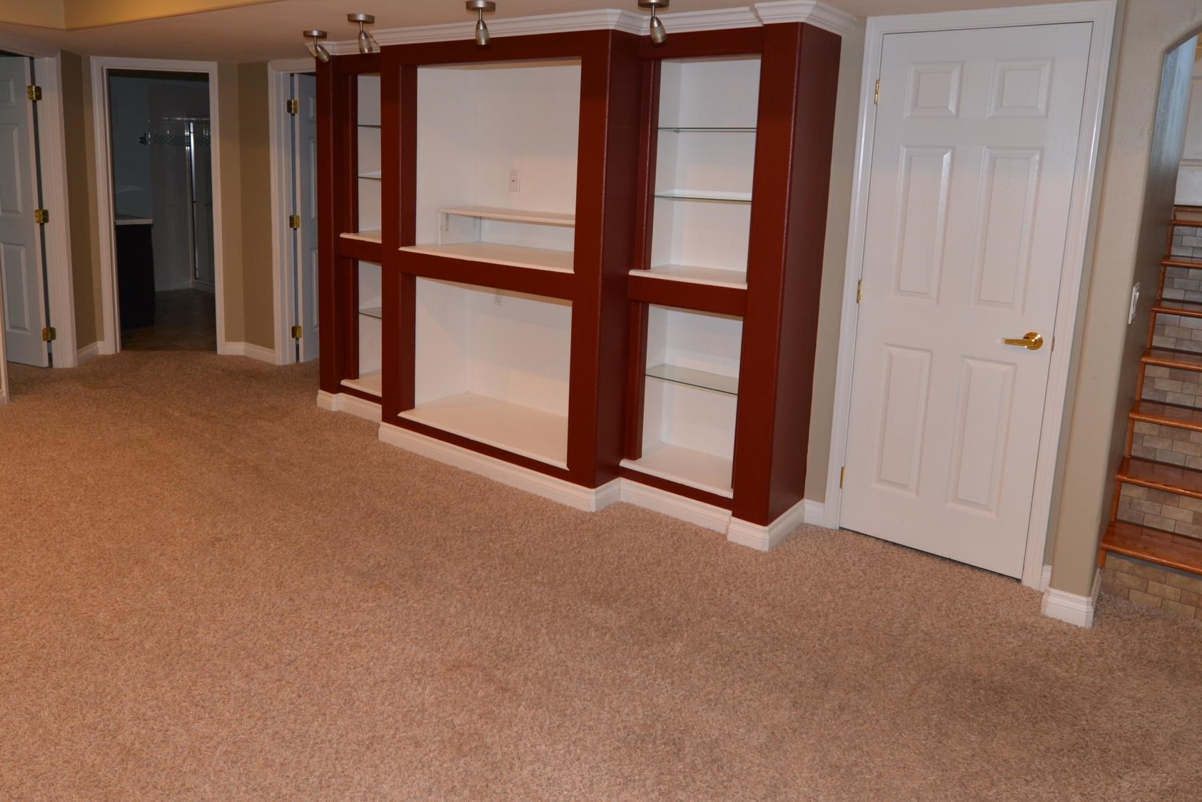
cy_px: 308
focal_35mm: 25
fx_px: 835
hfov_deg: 71.5
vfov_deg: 50.9
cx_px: 587
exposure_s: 1/60
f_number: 4
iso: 400
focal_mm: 14
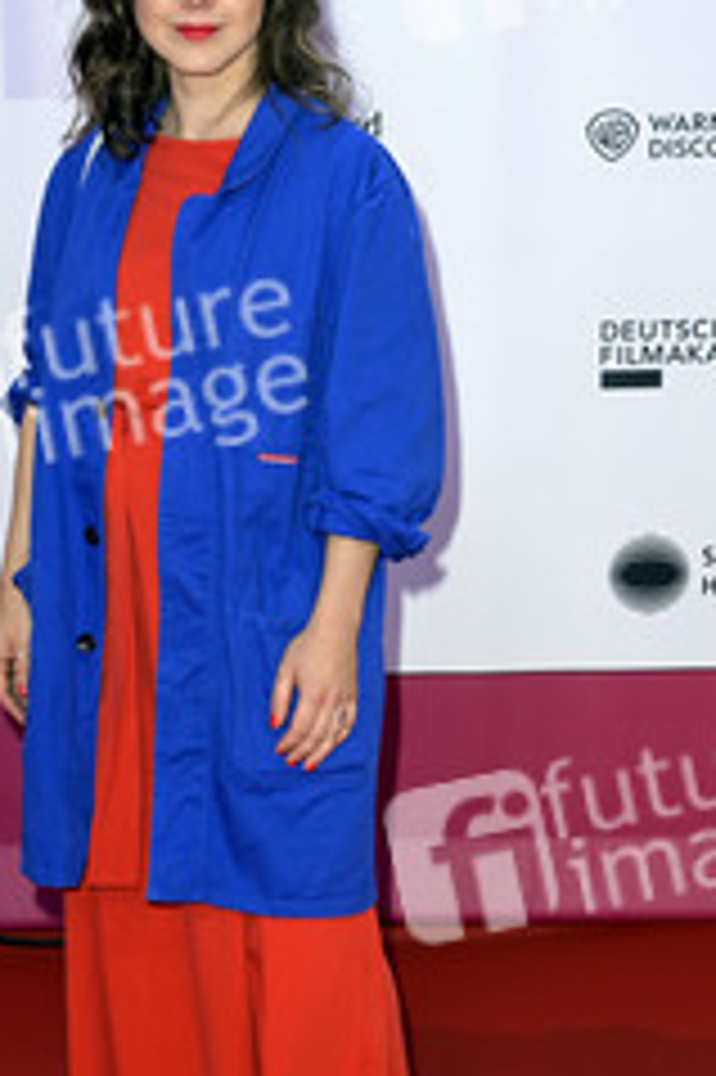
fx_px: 2748
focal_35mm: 92
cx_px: 207
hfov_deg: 14.8
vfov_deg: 22.1
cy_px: 612
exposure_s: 1/250
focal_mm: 55
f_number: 5.6
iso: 400
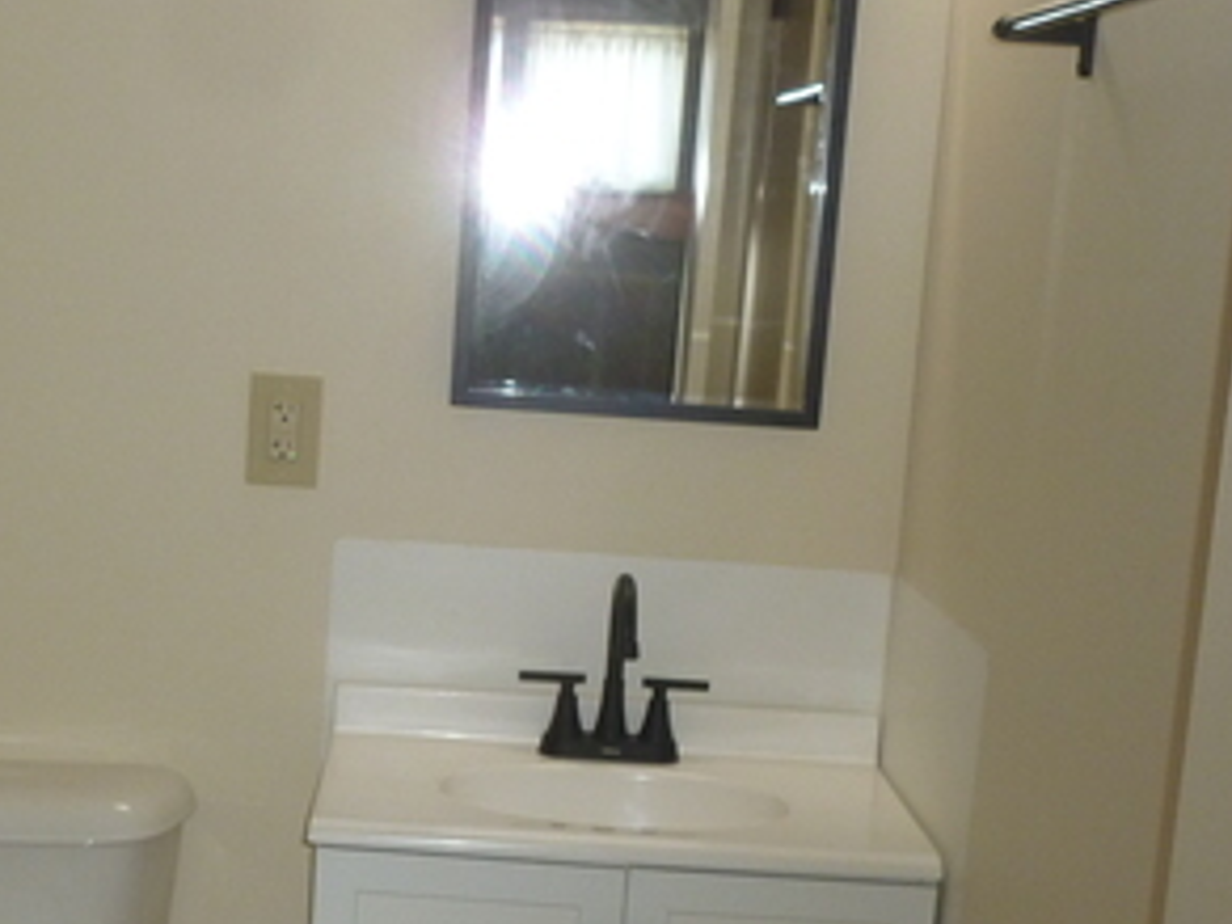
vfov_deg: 22.8
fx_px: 2278
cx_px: 416
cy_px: 654
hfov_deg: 30.1
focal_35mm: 64
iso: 125
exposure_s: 1/60
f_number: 3.3
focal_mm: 5
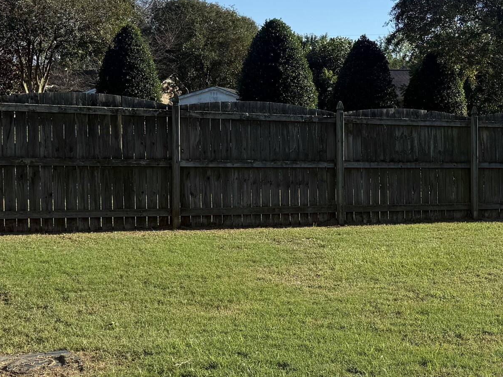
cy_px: 212
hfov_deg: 31.4
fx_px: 872
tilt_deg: -4.2
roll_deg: -2.3
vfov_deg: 24.4
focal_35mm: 60
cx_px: 399
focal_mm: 6.76
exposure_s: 1/3145
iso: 80
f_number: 1.78
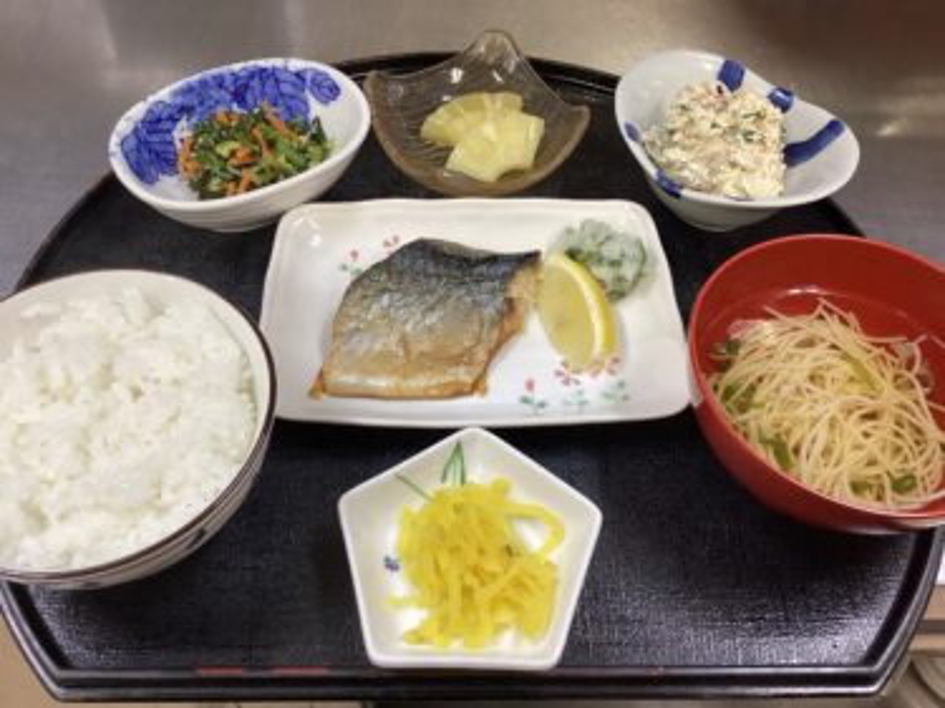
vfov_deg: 45.4
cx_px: 472
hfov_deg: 58.4
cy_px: 354
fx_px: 846
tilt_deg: -54.5
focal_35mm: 31
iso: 125
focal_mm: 3.3
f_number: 2.4
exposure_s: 1/60
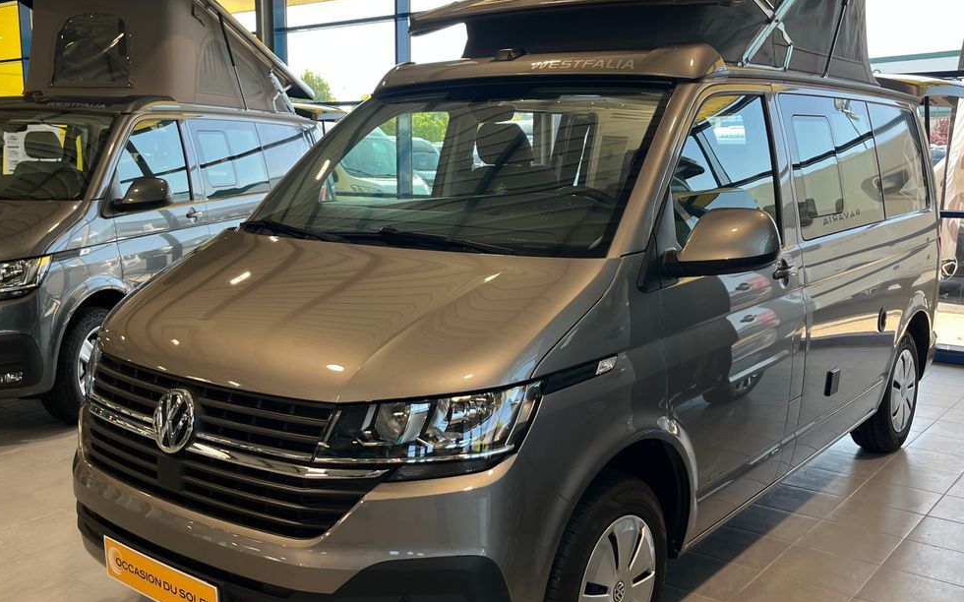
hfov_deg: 54.0
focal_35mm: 36
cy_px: 298
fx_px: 946
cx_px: 460
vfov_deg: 35.3
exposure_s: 1/206
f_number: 1.6
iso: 40
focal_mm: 5.1
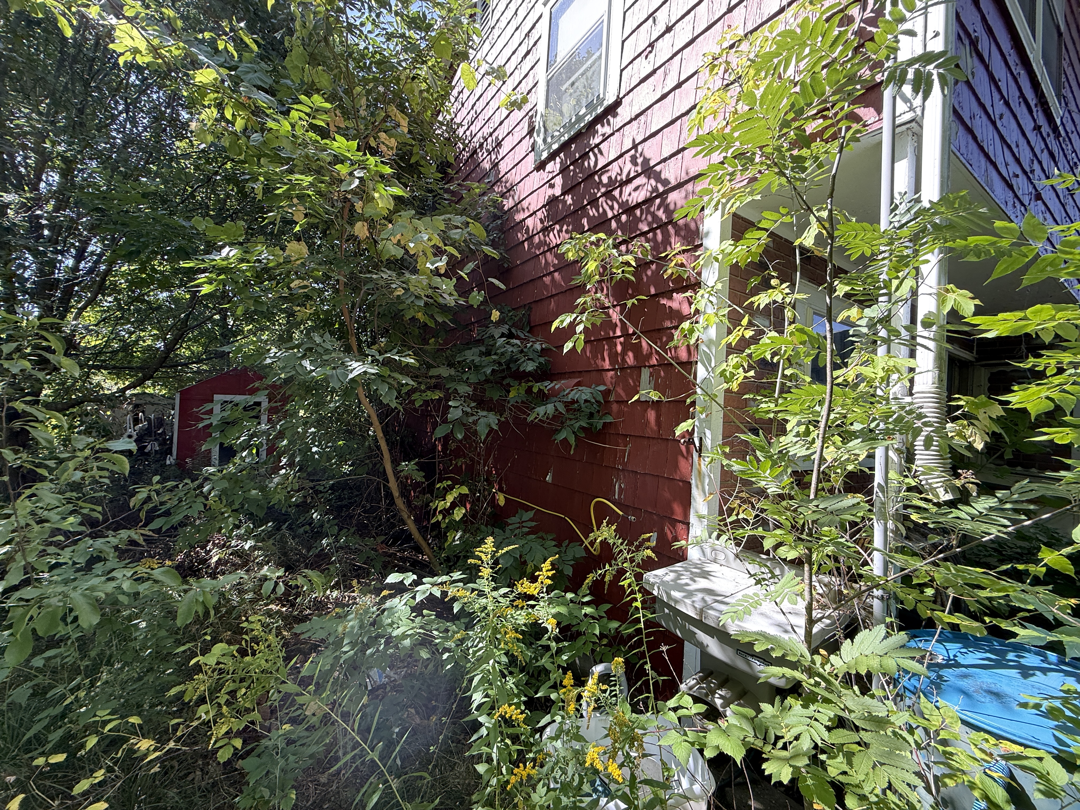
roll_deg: -3.6
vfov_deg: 85.7
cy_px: 405
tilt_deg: +1.6
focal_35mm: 14
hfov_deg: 102.1
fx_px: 437
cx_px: 540
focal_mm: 2.22
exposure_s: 1/145
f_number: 2.2
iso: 64
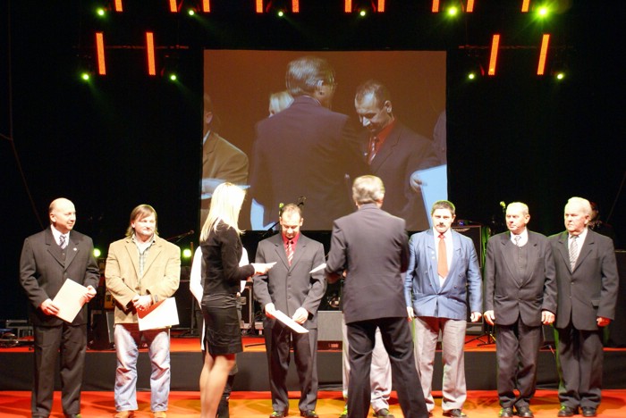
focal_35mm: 52
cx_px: 313
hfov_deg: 37.8
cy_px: 209
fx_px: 914
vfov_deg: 25.8
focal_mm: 35
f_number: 5.6
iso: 800
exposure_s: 1/25
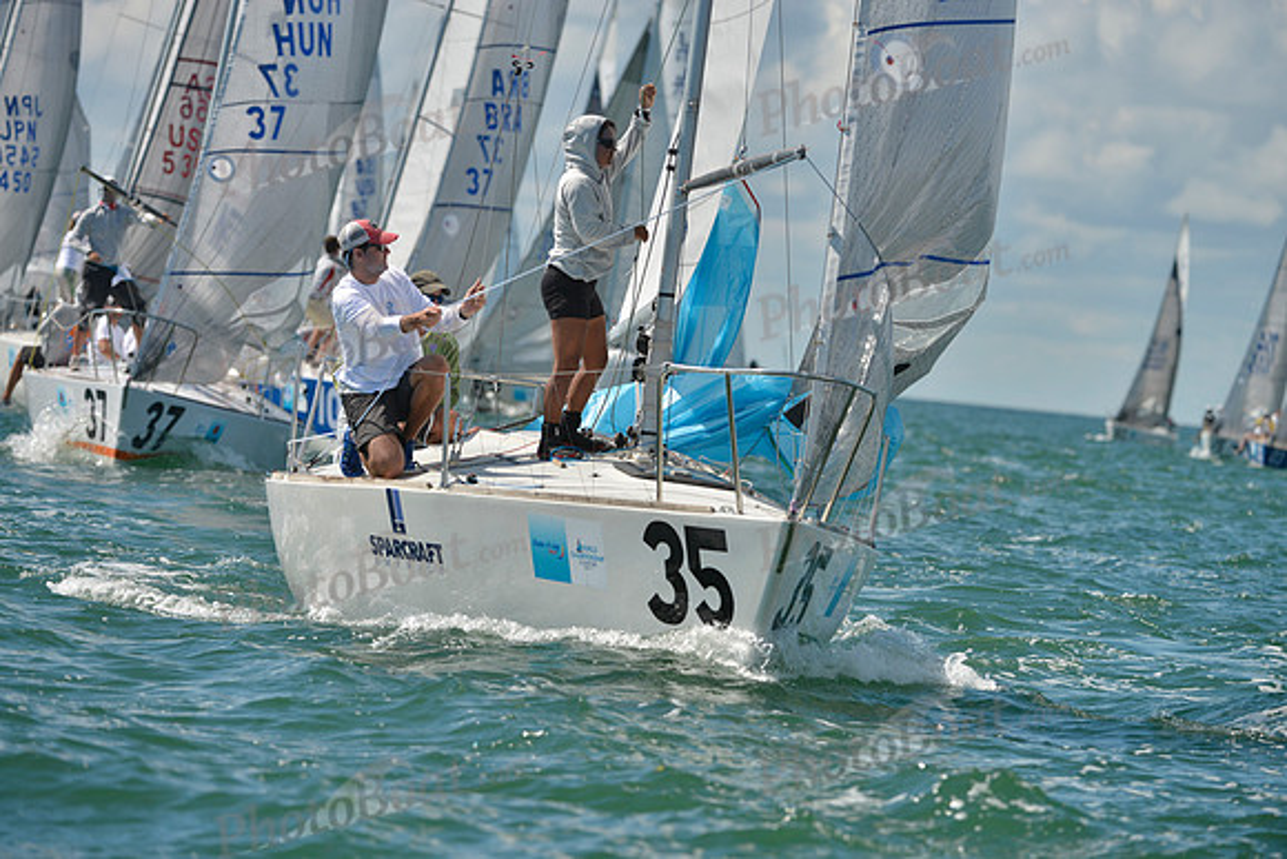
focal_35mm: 250
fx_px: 8939
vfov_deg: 5.5
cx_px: 644
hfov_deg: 8.2
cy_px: 430
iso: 200
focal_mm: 250
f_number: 5.6
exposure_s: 1/1600
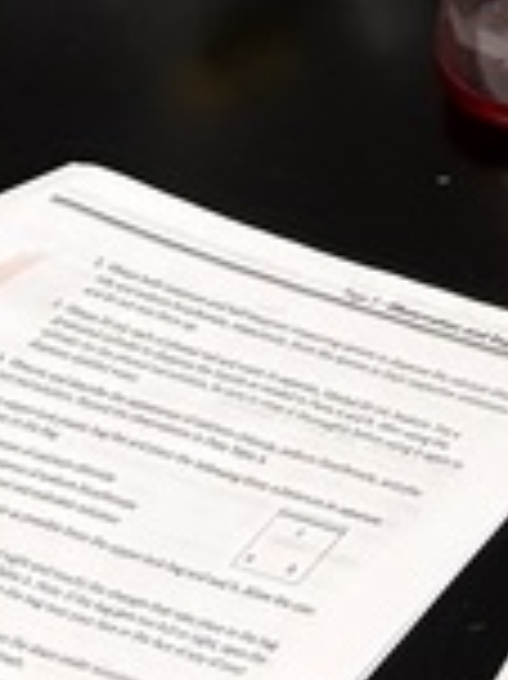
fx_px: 3449
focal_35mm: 176
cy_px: -518
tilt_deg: -28.7
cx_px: 1704
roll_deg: -3.1
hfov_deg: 7.2
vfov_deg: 10.6
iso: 125
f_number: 1.6
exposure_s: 1/60
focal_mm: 5.96
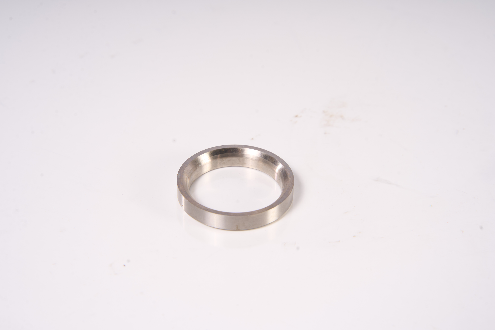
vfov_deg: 18.2
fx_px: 1031
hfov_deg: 27.0
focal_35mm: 75
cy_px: 165
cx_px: 248
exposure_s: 1/125
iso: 160
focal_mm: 75
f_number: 13
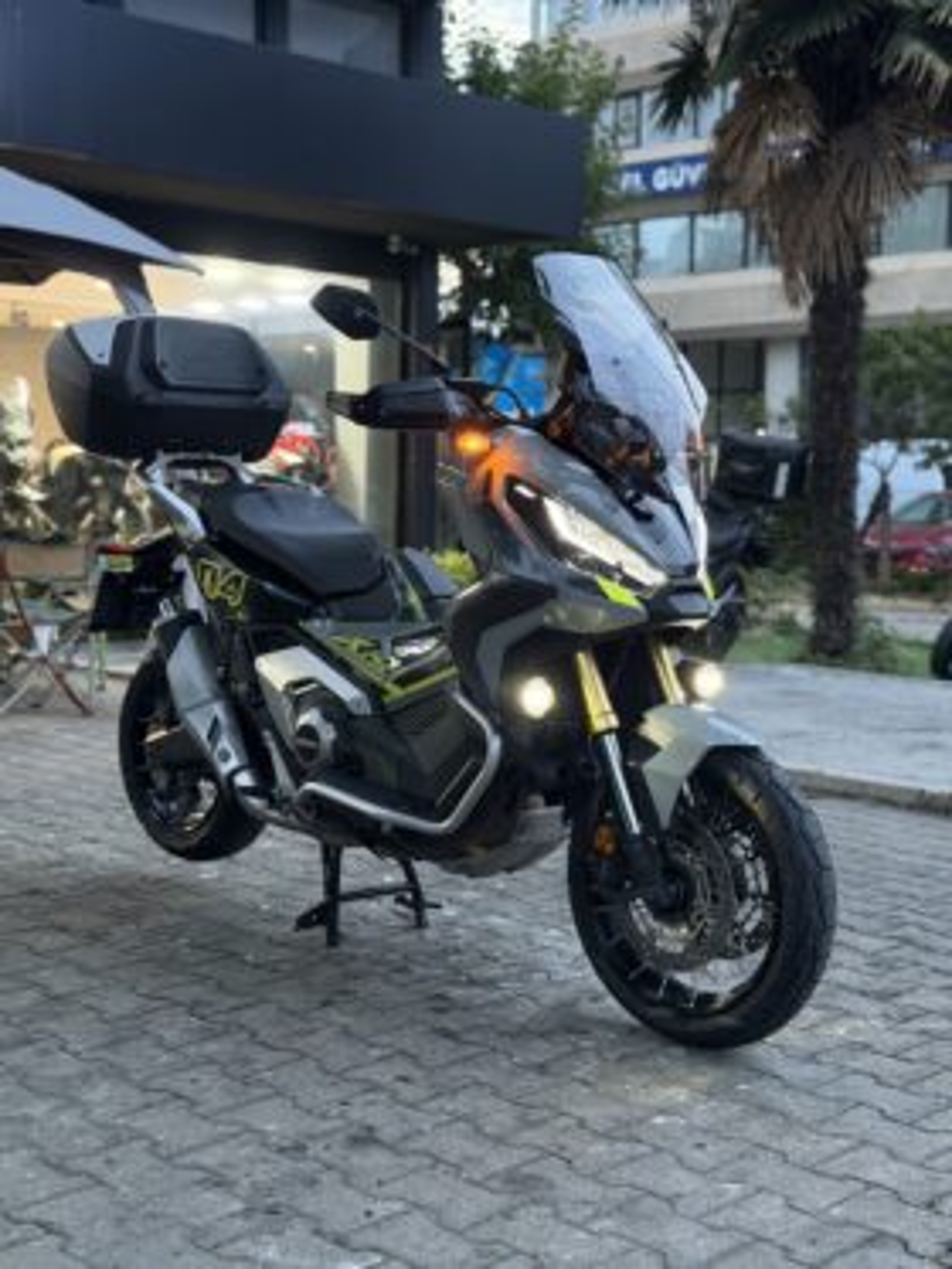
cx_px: 476
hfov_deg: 30.3
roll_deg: -1.3
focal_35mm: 48
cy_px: 634
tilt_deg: -6.3
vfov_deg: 39.6
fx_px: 1759
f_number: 1.78
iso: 400
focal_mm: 6.76
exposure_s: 1/34
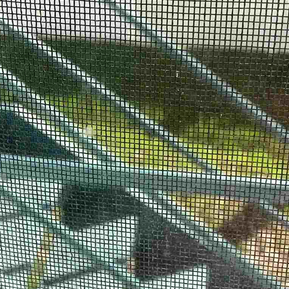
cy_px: 101
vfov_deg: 18.8
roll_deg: +2.0
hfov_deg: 18.7
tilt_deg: -28.6
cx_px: 61
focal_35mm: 92
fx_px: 869
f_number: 1.8
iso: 32
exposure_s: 1/912
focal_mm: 4.25
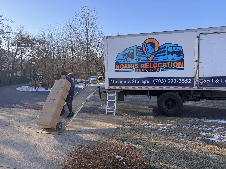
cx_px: 113
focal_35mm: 24
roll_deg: +1.5
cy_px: 84
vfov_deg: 56.8
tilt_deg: -5.8
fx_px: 157
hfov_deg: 71.6
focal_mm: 6.76
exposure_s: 1/1585
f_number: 1.78
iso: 100
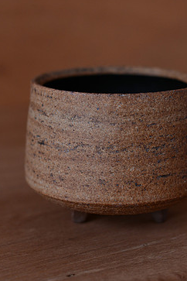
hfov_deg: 17.1
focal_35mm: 80
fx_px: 623
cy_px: 116
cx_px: 109
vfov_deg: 25.3
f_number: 3.2
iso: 640
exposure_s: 1/60
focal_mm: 50
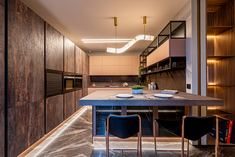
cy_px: 78
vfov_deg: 81.1
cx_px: 118
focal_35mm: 14
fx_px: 91
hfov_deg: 104.3
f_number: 11
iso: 100
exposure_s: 1/2
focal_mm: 14
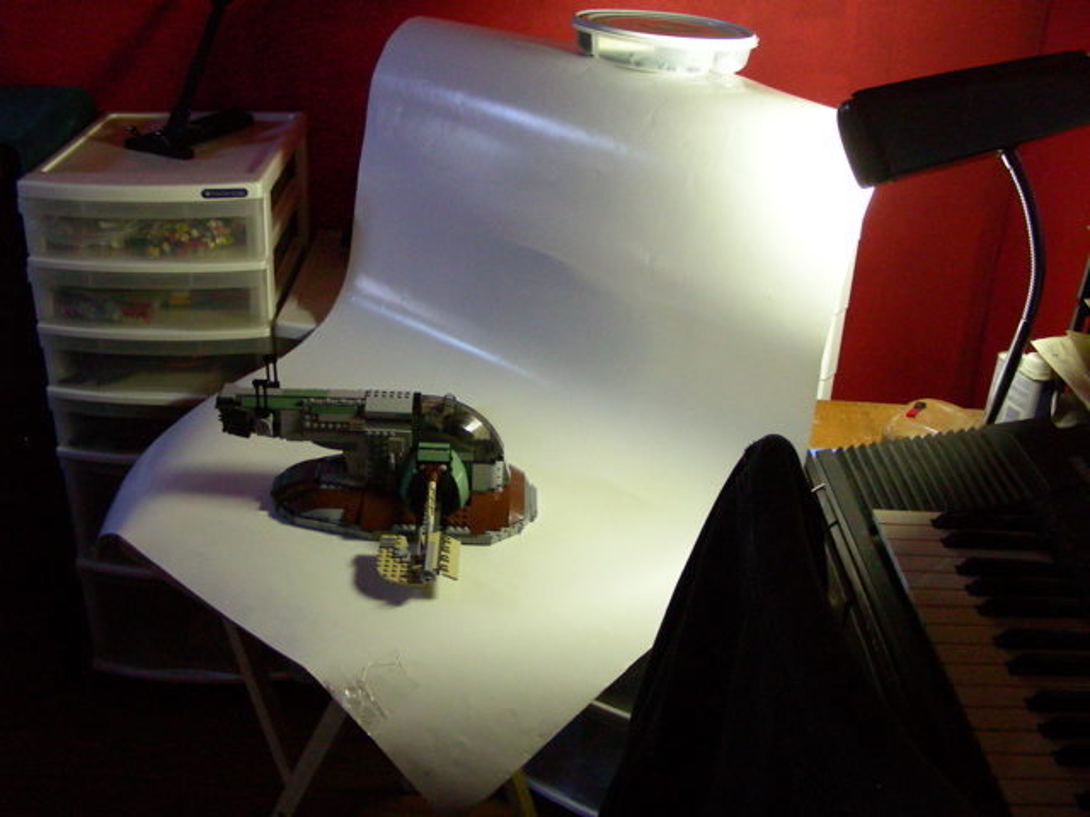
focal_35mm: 38
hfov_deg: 49.0
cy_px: 408
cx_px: 545
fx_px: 1197
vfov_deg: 37.7
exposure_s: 1/20
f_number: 3.5
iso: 400
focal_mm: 6.3
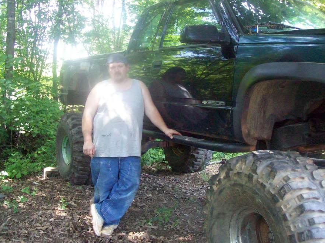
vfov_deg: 34.3
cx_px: 165
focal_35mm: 42
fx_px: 394
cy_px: 119
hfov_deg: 44.8
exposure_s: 1/128
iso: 338
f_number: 2.7
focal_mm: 6
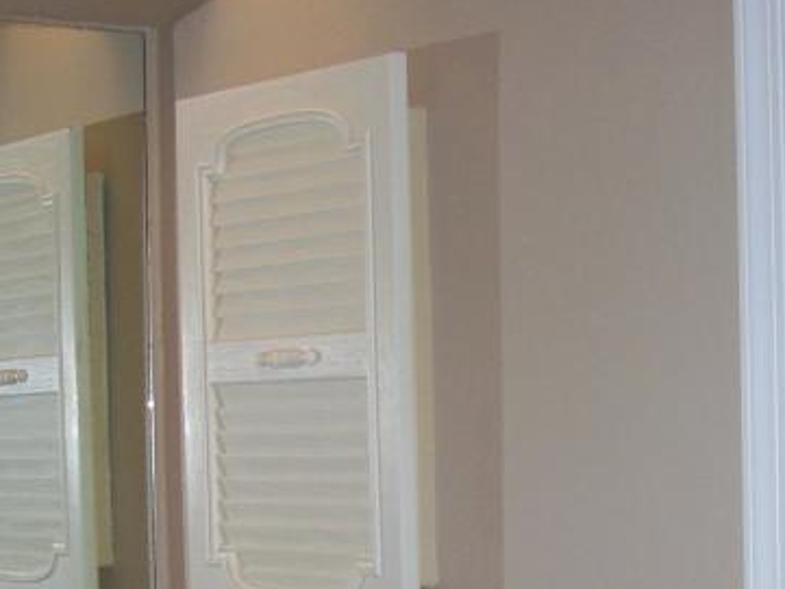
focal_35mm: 102
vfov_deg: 14.3
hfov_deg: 19.2
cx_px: 487
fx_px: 2314
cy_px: 613
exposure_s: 1/30
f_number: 2.8
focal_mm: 5.85
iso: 64
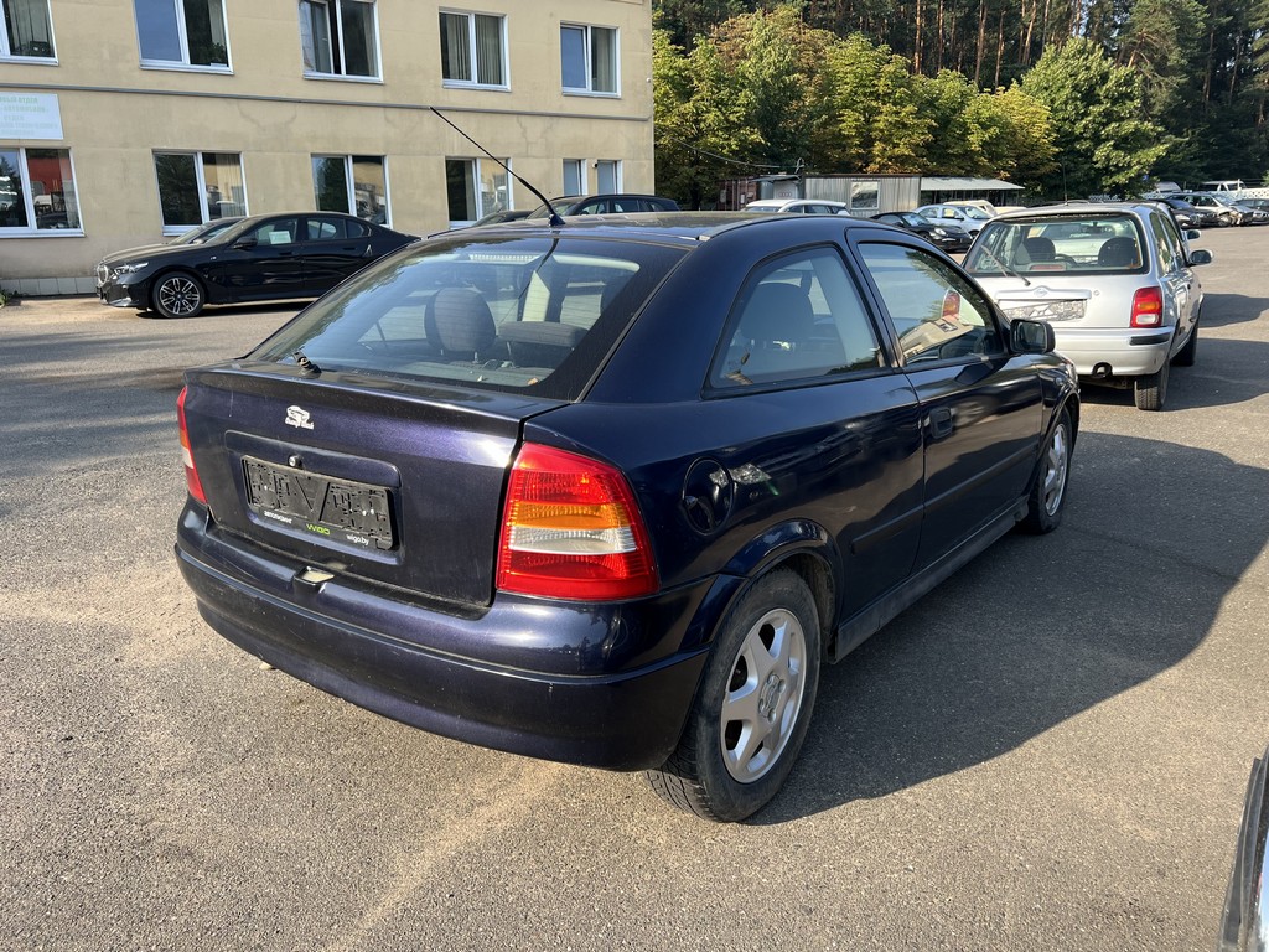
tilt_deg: -13.6
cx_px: 634
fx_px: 953
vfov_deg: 53.1
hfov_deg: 67.3
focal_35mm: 26
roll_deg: +0.8
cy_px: 476
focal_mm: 5.7
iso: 50
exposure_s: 1/982
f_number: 1.5
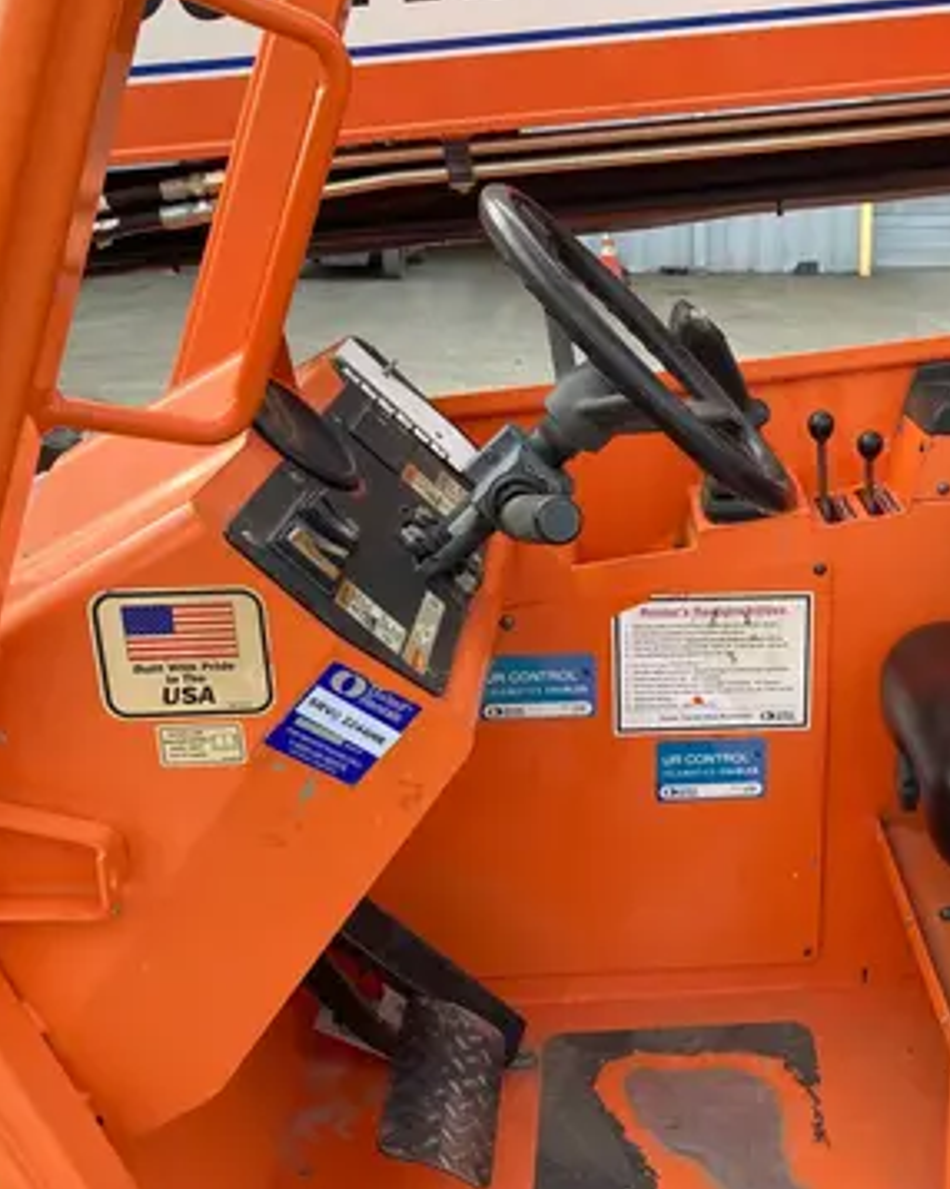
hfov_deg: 34.2
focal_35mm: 42
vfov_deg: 43.8
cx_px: 807
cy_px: 633
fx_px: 1477
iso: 20
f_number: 1.8
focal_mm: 3.99
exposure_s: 1/239
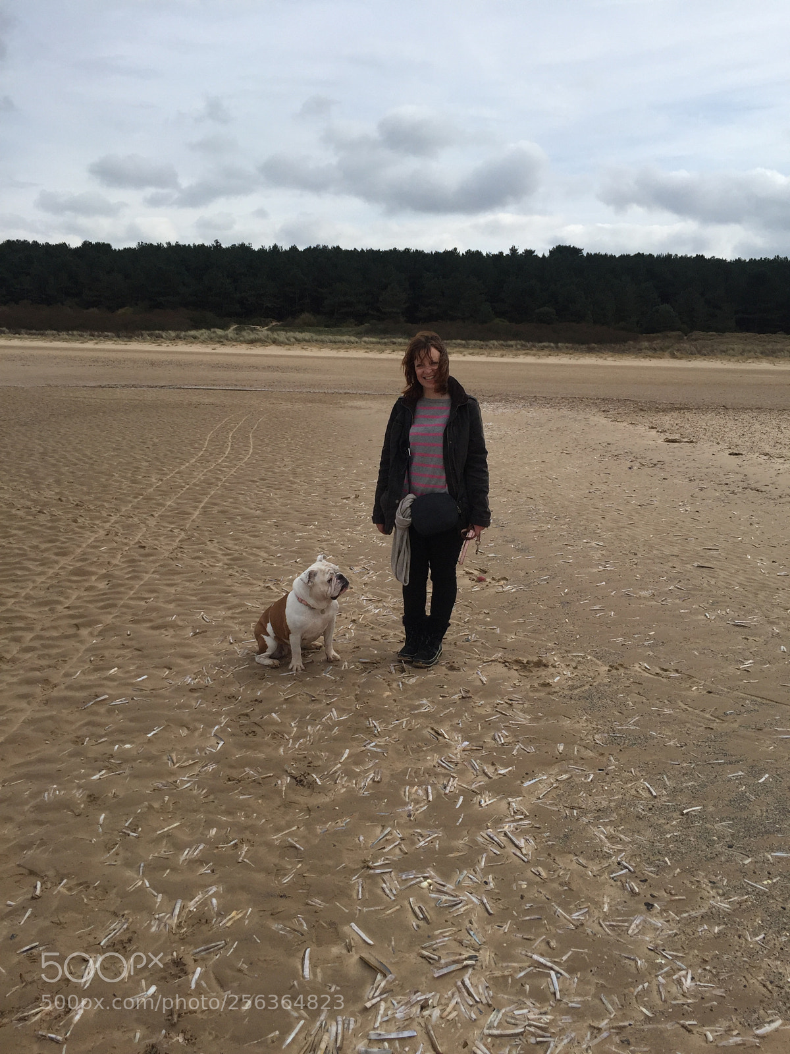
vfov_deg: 61.7
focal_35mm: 29
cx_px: 395
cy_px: 527
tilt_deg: -10.5
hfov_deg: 48.2
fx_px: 882
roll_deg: -2.4
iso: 32
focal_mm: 4.15
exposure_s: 1/3300
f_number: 2.2
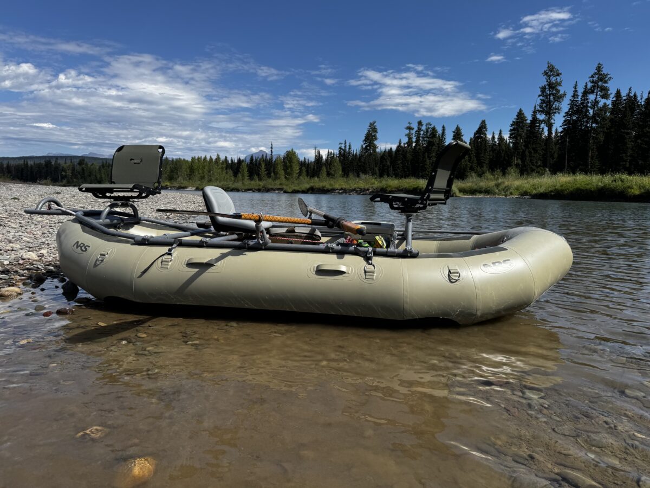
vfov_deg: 56.8
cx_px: 325
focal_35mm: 24
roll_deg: -1.6
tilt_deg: -7.3
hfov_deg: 71.6
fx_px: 451
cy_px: 244
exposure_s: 1/4950
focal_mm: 6.76
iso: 80
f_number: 1.78
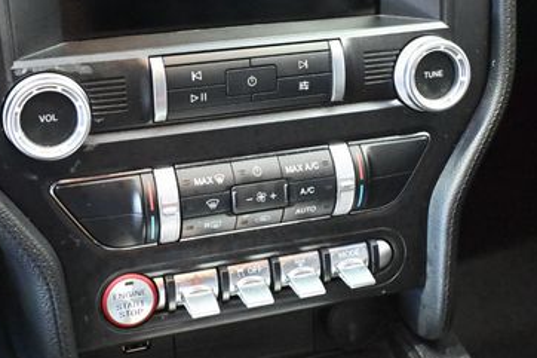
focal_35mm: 53
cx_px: 214
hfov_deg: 37.4
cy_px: 67
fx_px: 790
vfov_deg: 25.0
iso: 12800
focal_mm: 20
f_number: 3.8
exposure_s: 1/30
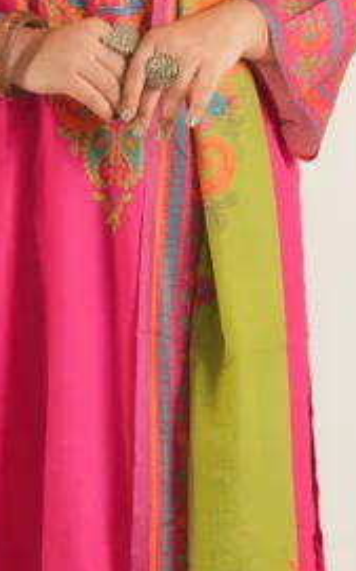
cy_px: 120
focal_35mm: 214
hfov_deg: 6.1
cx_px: 62
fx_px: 3320
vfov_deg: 9.8
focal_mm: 55.4
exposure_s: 1/100
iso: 100
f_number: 6.3
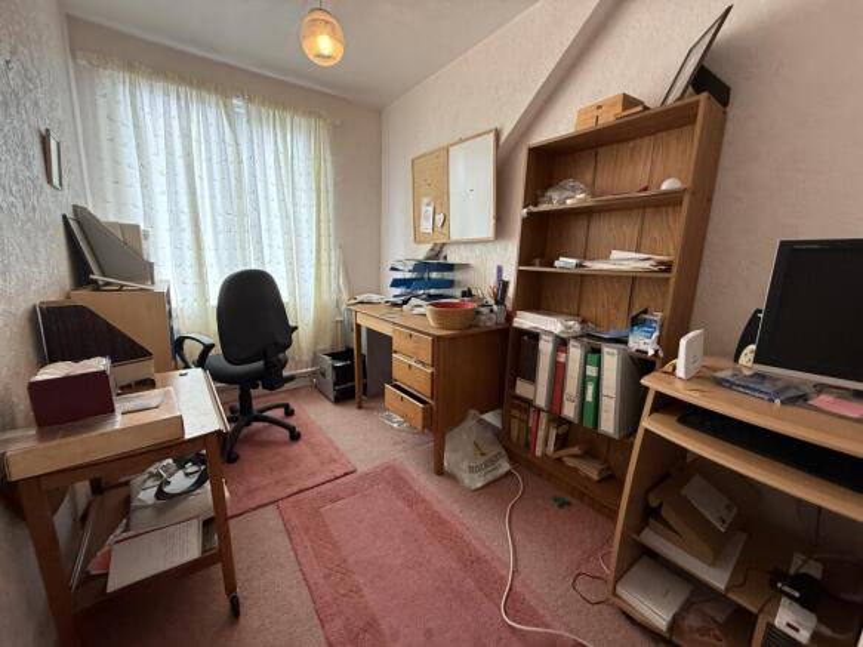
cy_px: 324
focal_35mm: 14
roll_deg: -1.3
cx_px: 432
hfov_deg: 102.1
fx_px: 349
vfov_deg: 85.7
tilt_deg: -10.8
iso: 200
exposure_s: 1/50
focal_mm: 2.22
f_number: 2.2
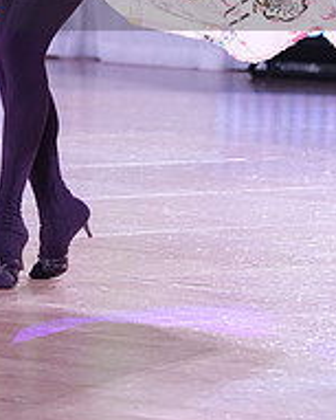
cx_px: 43
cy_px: -42
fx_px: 6794
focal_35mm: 547
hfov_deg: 2.8
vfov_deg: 3.5
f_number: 5
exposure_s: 1/250
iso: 3200
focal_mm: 192
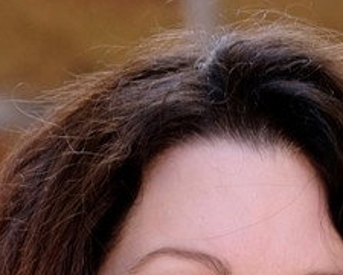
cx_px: 236
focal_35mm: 498
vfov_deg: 3.1
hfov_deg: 3.9
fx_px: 5055
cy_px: 506
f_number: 4.5
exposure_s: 1/180
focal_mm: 106
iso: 400
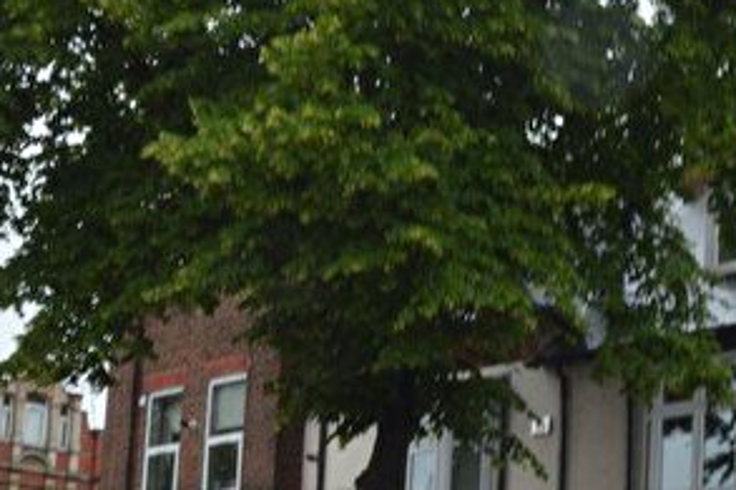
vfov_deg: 15.6
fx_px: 1757
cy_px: 472
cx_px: 718
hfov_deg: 22.8
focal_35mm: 86
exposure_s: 1/10
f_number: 22
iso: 100
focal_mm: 24
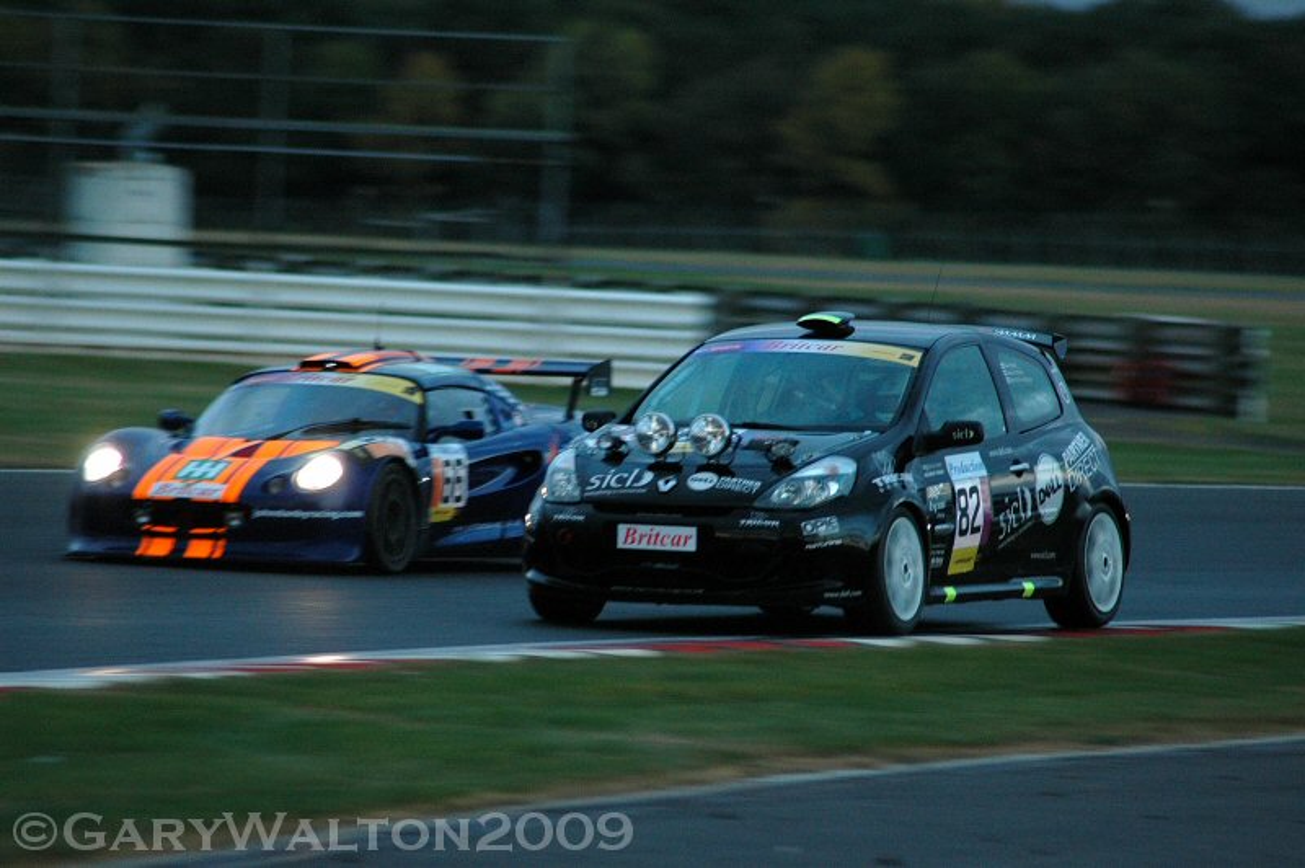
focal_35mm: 330
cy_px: 434
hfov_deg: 6.2
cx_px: 652
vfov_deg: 4.2
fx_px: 11952
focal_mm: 220
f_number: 5
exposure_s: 1/100
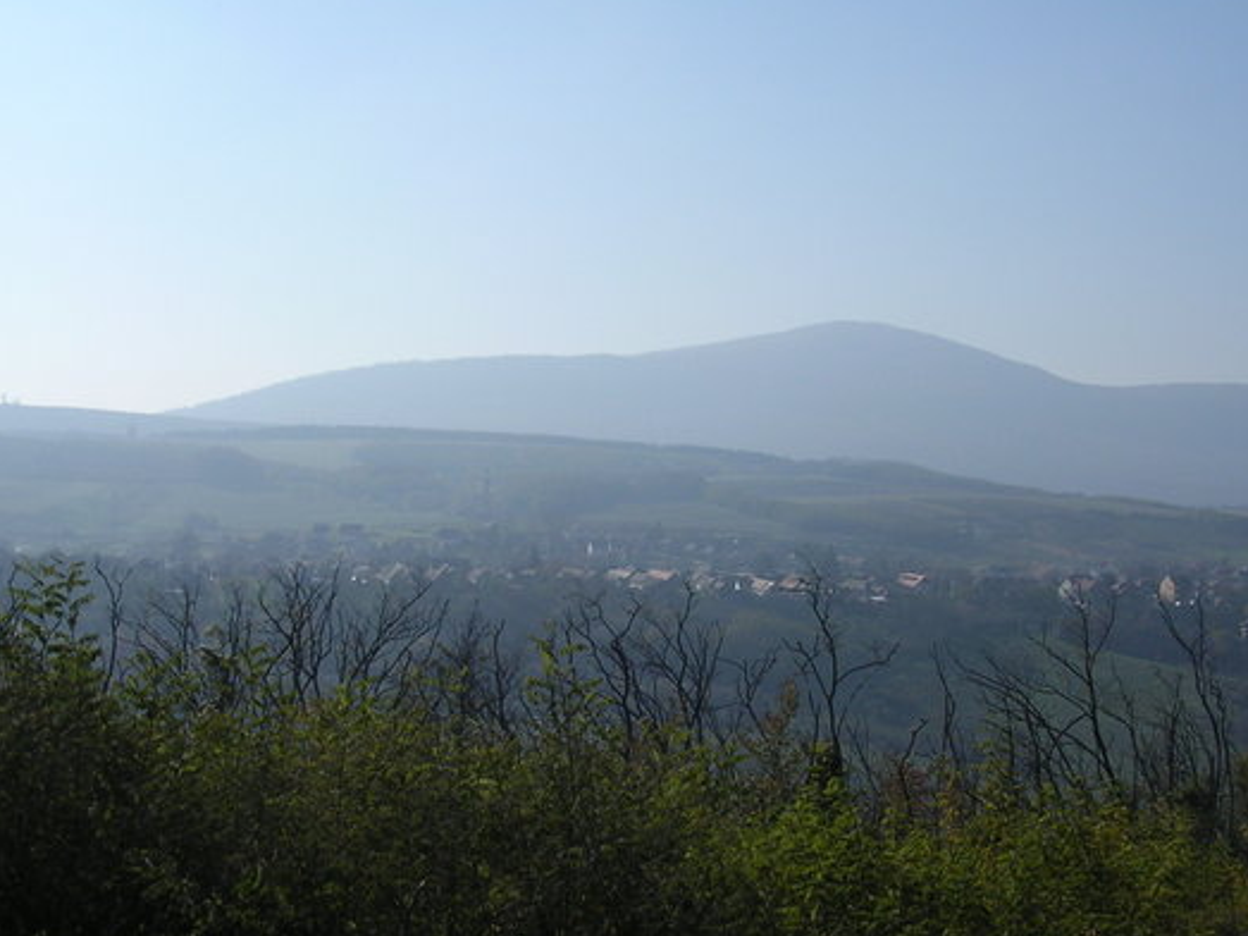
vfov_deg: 24.4
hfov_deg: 32.2
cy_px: 523
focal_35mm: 60
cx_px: 680
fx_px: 2163
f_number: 6.2
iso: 100
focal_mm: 7.5
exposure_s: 1/481
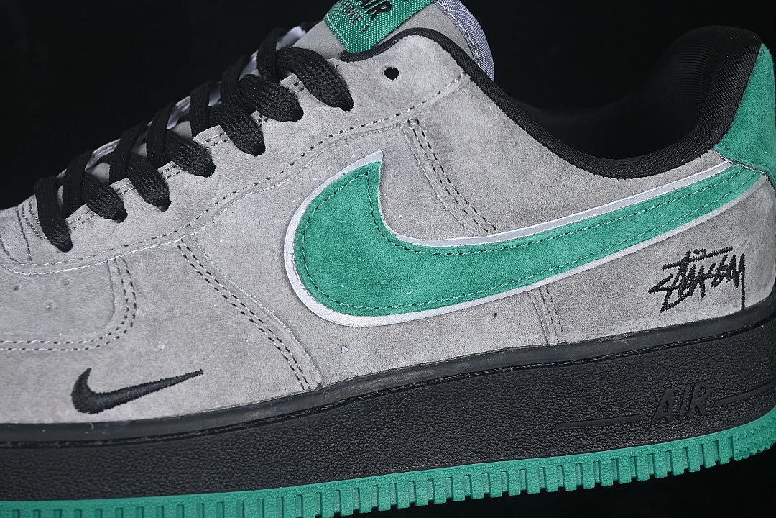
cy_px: 259
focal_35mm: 72
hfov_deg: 28.1
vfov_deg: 18.9
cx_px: 388
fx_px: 1552
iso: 160
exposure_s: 1/60
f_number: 6.3
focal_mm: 48
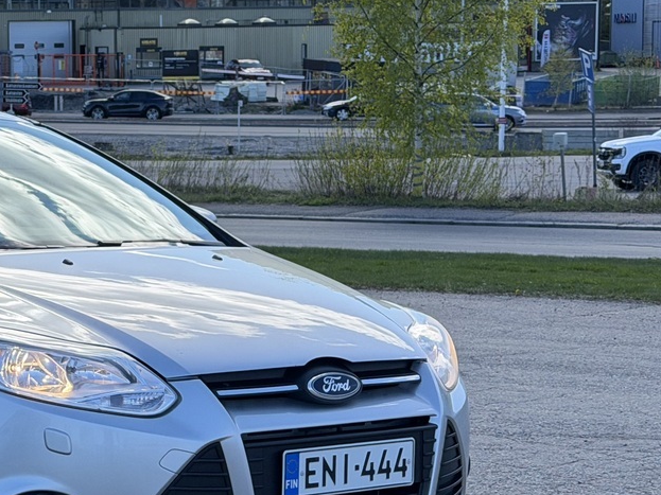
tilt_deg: -5.9
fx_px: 2119
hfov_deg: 17.3
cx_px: -19
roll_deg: -0.1
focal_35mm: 111
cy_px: 275
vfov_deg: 13.3
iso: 80
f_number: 1.78
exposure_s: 1/1980
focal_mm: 6.76
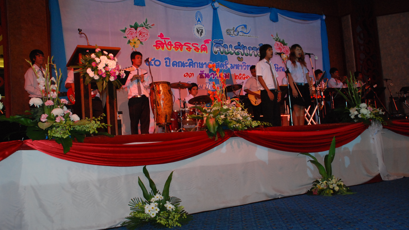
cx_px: 204
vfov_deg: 31.2
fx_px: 412
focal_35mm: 38
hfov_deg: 52.8
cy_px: 102
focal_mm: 24
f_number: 5
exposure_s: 1/60
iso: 1000
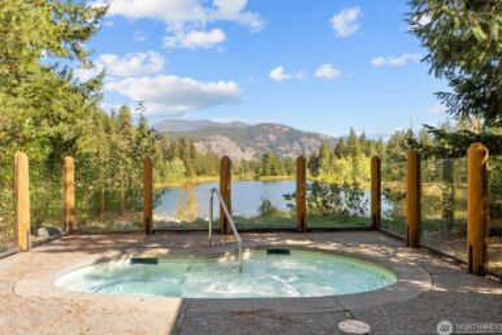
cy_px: 165
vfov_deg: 55.7
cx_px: 250
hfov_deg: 76.7
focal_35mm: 23
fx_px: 317
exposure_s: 1/160
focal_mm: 21.7
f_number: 5.6
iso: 100
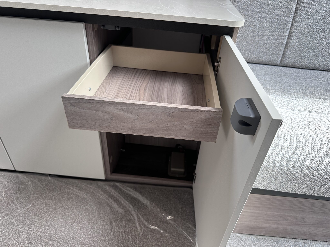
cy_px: 124
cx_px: 165
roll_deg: -3.5
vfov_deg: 56.8
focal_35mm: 24
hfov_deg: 71.6
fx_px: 229
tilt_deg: -36.2
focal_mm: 6.86
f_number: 1.78
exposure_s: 1/121
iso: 100
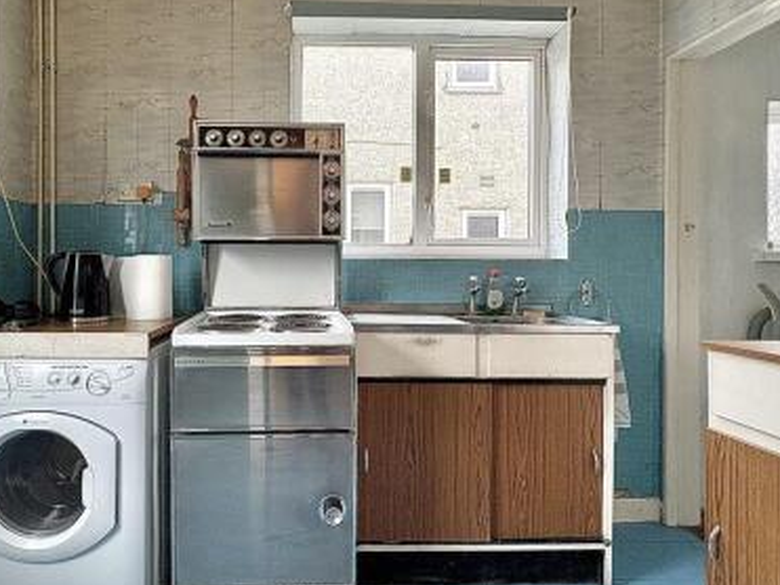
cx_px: 316
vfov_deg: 60.9
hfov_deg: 75.6
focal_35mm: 22
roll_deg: +0.4
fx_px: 496
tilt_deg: +0.1
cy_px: 264
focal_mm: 2.22
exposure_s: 1/100
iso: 160
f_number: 2.2
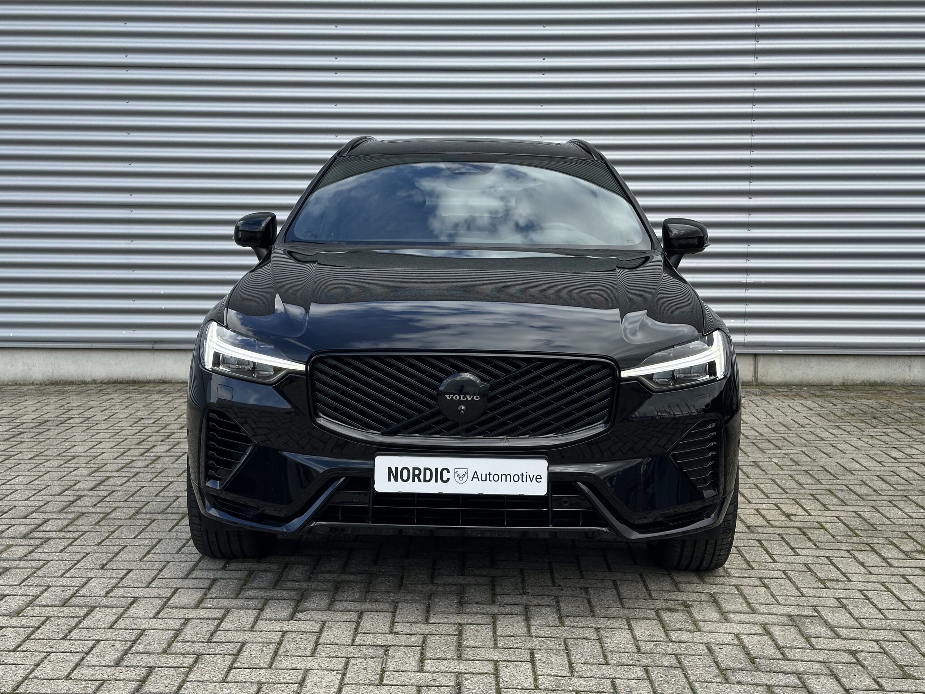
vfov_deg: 30.3
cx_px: 462
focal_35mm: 48
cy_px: 347
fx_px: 1283
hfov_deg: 39.7
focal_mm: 6.86
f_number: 1.78
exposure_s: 1/1565
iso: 64
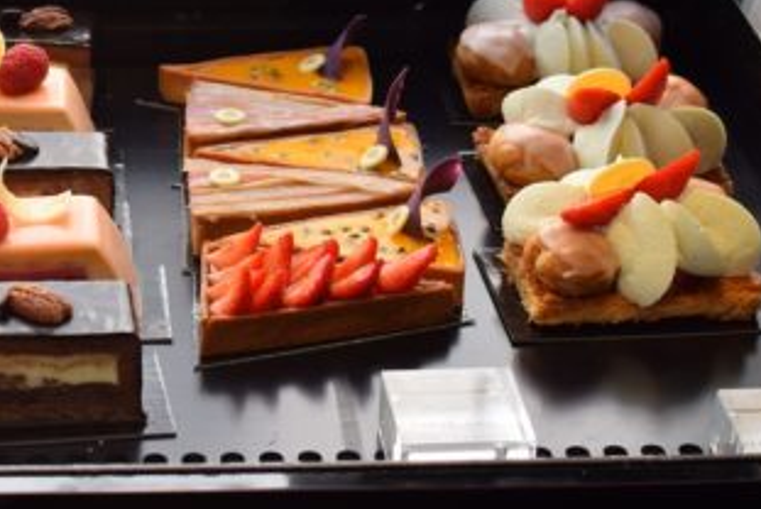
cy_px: 199
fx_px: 2286
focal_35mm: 108
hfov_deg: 18.5
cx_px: 34
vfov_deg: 12.7
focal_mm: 35
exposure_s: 1/125
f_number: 5
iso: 320
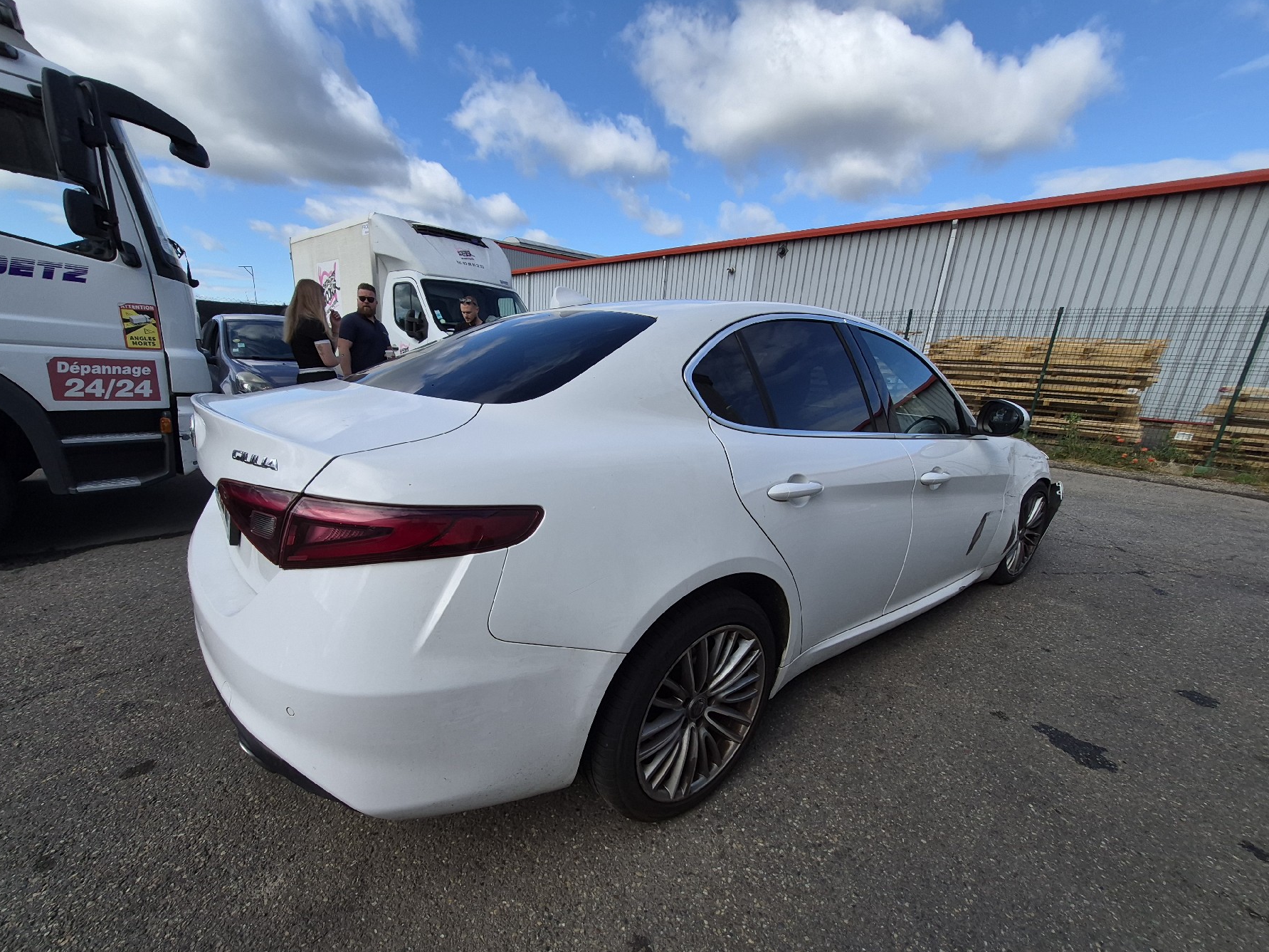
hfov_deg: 101.9
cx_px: 596
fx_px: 513
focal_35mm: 14
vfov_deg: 85.5
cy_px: 511
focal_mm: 1.74
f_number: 2.2
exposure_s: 1/1667
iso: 40
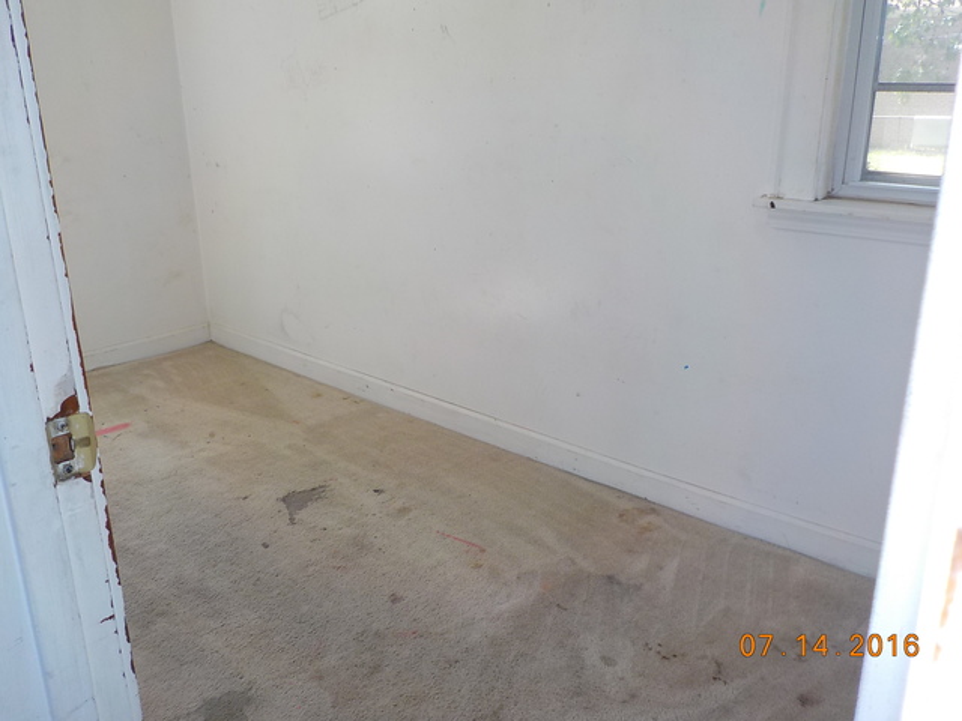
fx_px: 834
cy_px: 360
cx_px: 481
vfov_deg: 46.8
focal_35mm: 30
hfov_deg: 60.0
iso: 125
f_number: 3.3
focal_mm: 4.1
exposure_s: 1/50
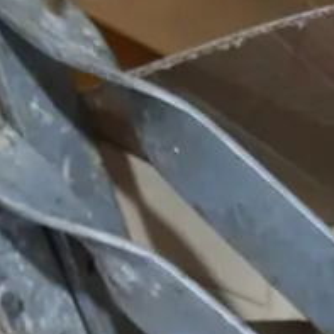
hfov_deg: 12.2
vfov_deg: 12.3
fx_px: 1506
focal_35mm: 138
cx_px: 459
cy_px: 440
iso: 500
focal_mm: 15
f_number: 3.6
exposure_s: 1/60
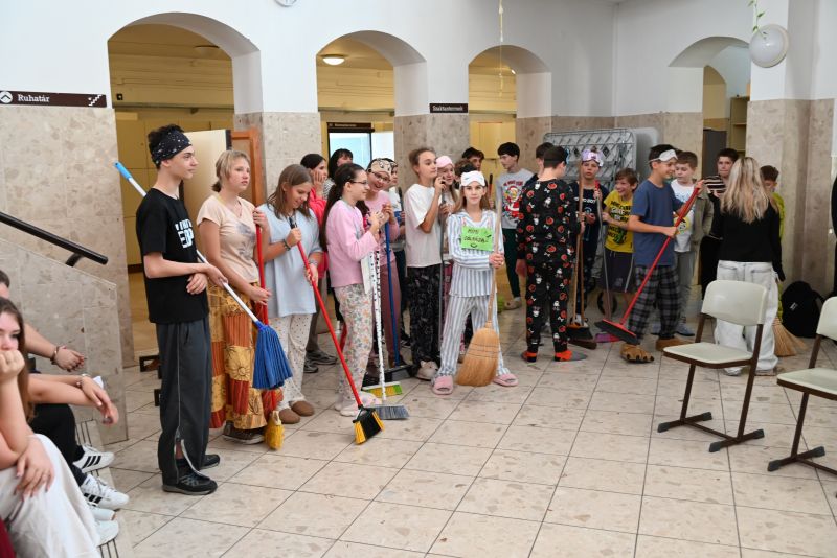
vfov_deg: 38.9
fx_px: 791
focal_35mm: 34
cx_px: 418
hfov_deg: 55.8
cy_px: 279
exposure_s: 1/80
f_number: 4.8
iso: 1600
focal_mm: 34
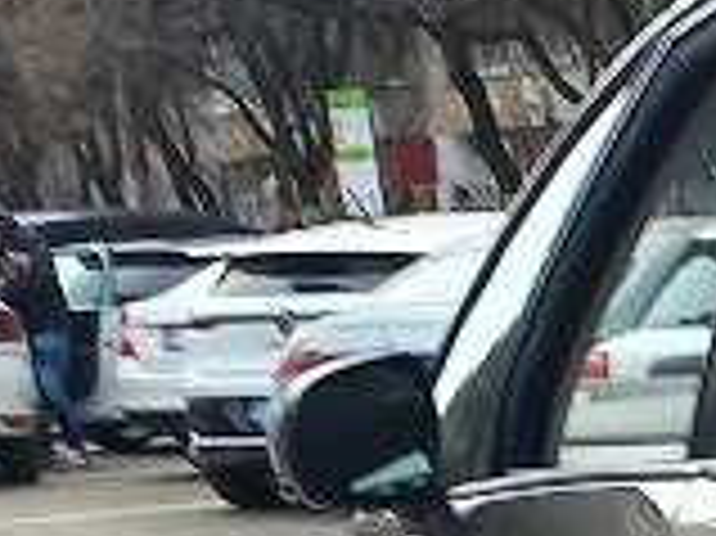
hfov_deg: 11.0
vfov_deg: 8.9
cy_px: 1040
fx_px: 3245
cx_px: 1617
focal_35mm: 157
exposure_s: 1/244
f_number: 1.8
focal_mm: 4.65
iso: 50
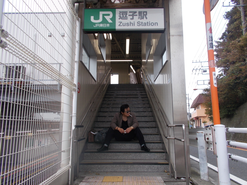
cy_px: 92
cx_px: 124
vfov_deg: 53.1
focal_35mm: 26
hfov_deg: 67.3
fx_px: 186
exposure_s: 1/125
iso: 80
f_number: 3.2
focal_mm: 4.6
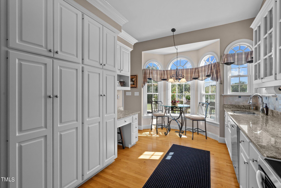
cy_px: 94
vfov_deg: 73.7
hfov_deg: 96.7
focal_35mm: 16
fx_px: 125
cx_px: 140
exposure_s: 1/10
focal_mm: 16
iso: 400
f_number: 8
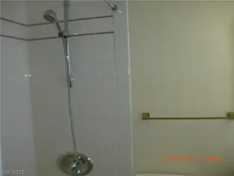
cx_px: 117
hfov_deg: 51.4
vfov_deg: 39.7
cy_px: 88
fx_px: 243
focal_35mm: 36
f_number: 2.8
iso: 200
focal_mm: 6.3
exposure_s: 1/80
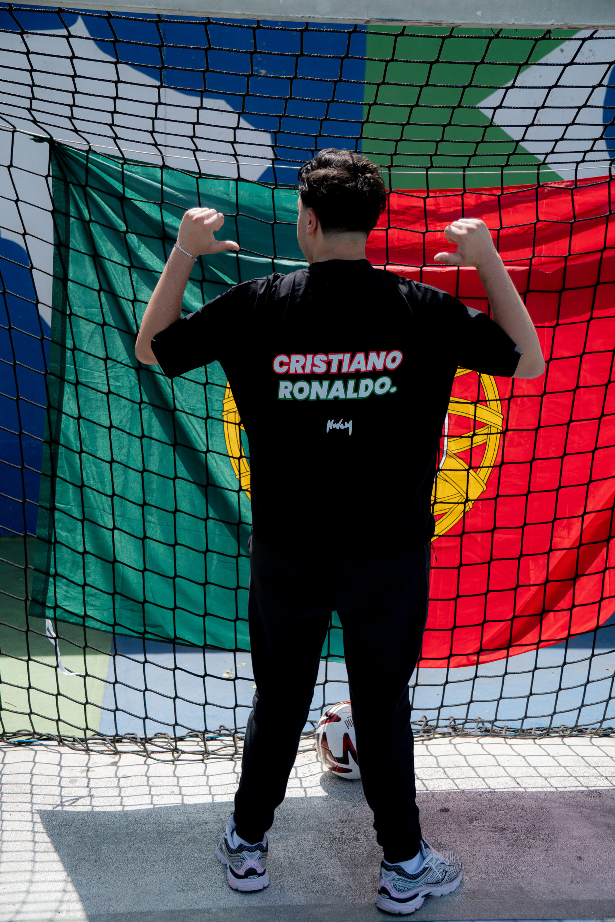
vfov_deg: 40.0
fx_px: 1268
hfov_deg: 27.3
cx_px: 308
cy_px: 461
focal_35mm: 50
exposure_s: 1/1000
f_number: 2.8
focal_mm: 33
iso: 100
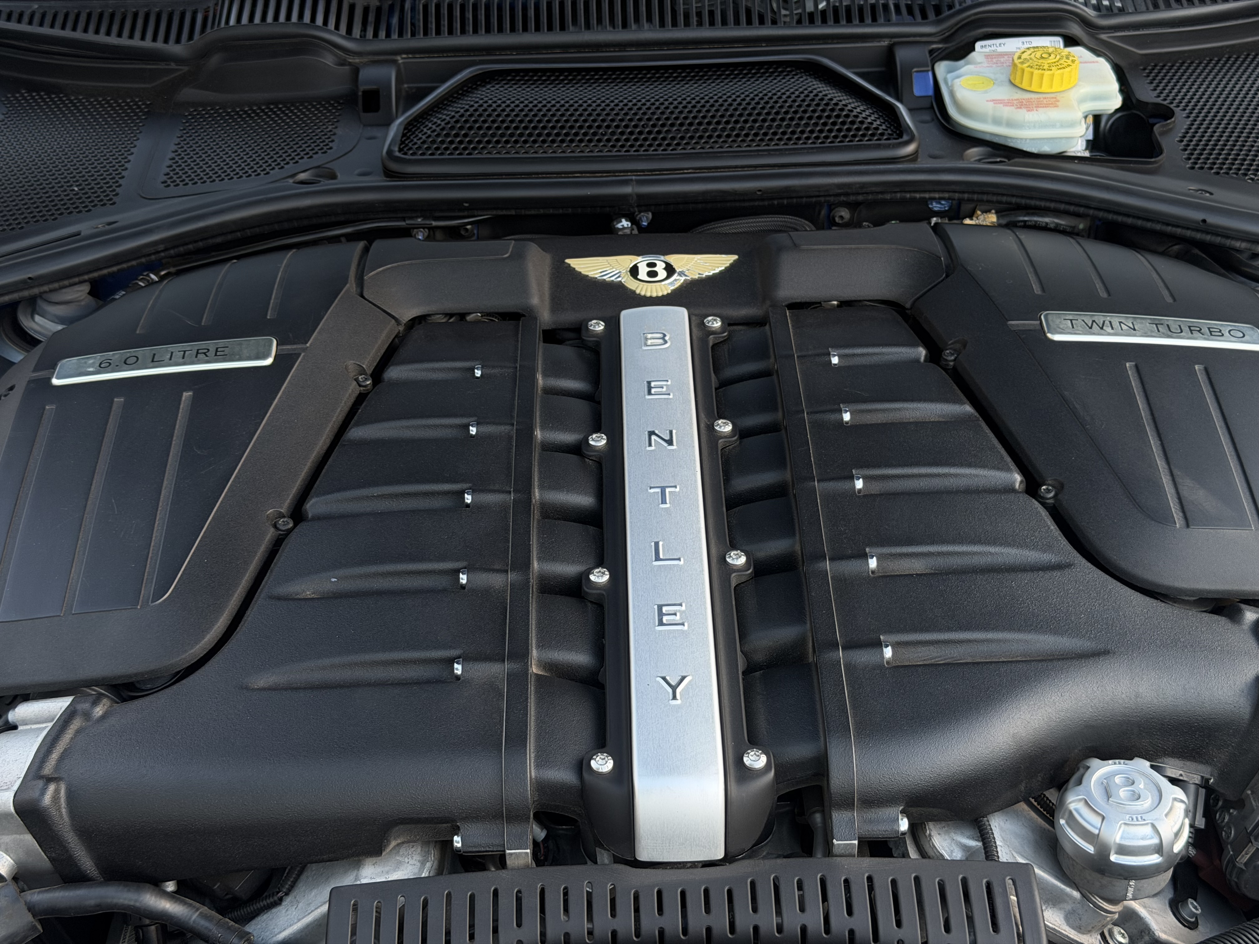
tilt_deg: -36.5
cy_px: 472
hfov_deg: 39.7
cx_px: 630
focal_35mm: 48
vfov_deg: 30.3
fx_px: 1746
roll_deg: +1.2
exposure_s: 1/66
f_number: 1.78
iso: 100
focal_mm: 6.76
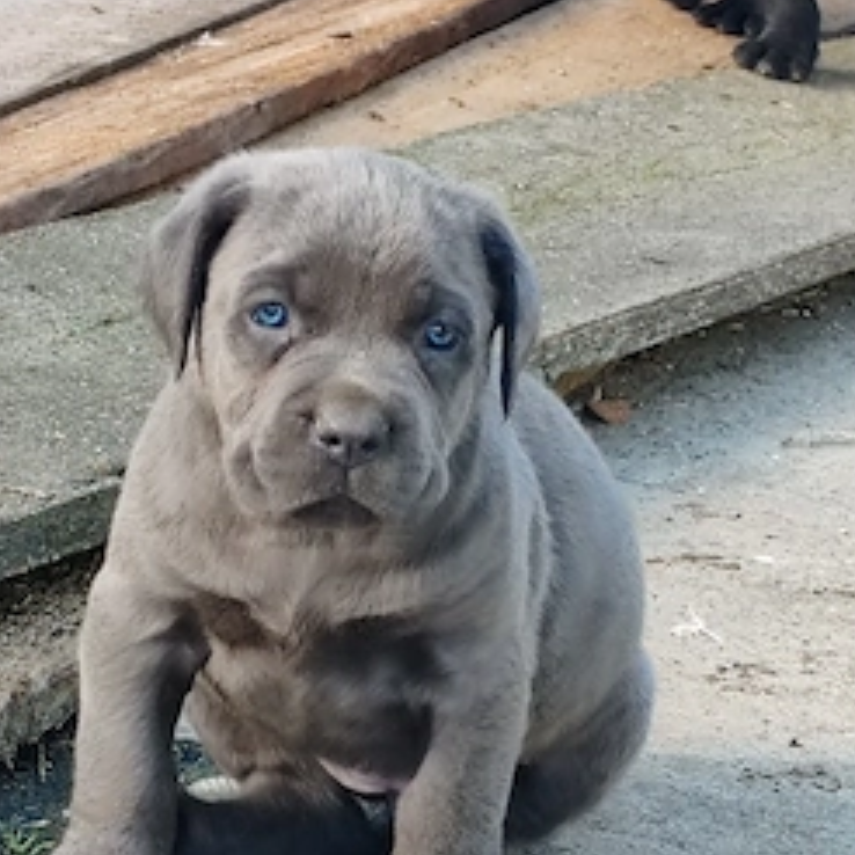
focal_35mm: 165
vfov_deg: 10.6
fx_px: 4611
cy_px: 528
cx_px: 400
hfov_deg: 10.6
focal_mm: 6.12
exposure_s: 1/100
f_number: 1.9
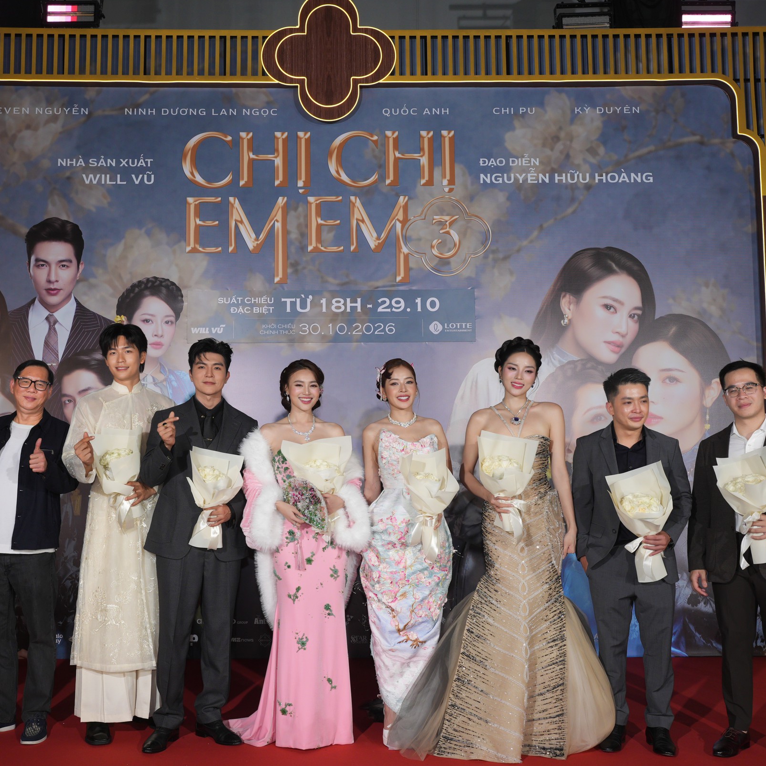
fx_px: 972
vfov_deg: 43.0
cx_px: 328
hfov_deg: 42.9
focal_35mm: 39
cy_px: 394
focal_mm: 28.6
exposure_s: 1/250
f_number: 5.6
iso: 640
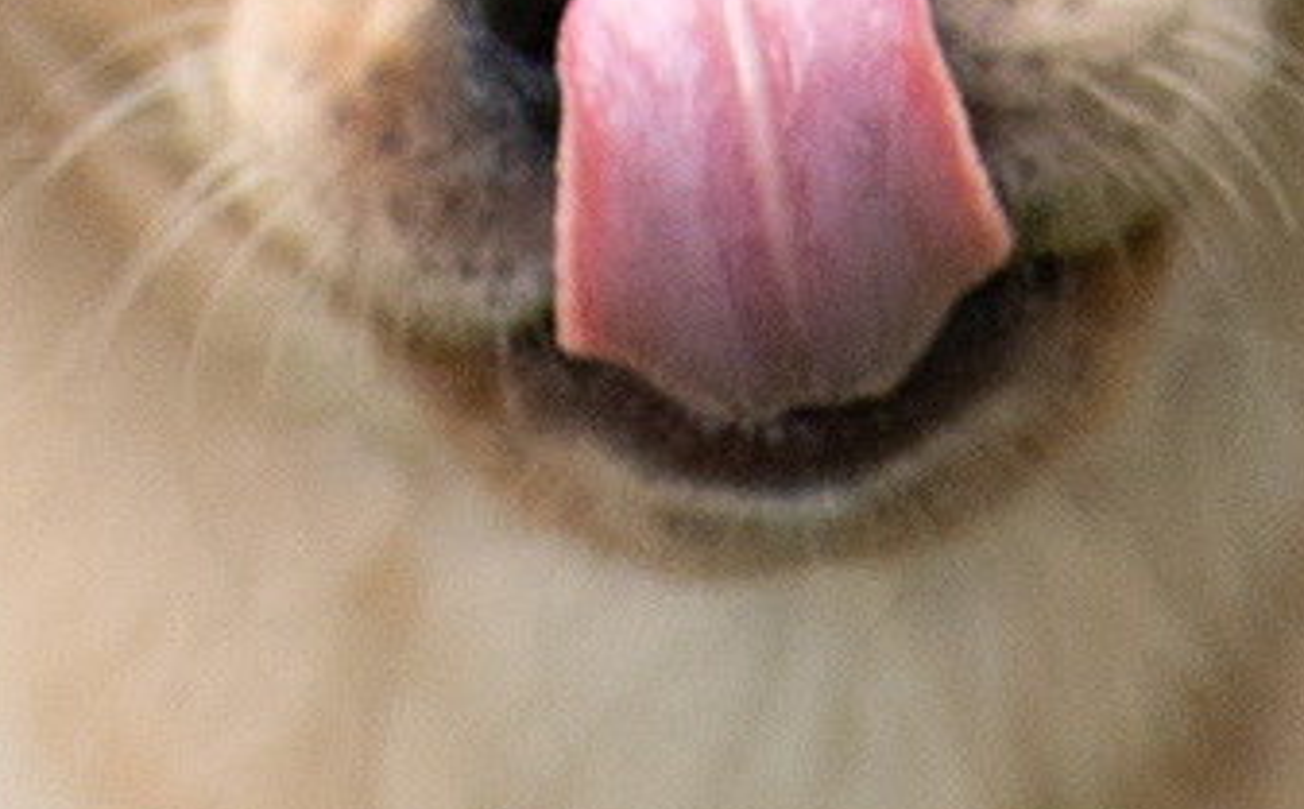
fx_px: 33866
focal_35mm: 955
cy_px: 5467
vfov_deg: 1.3
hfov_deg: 2.2
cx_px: 241
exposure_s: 1/640
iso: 500
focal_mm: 70
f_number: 2.8
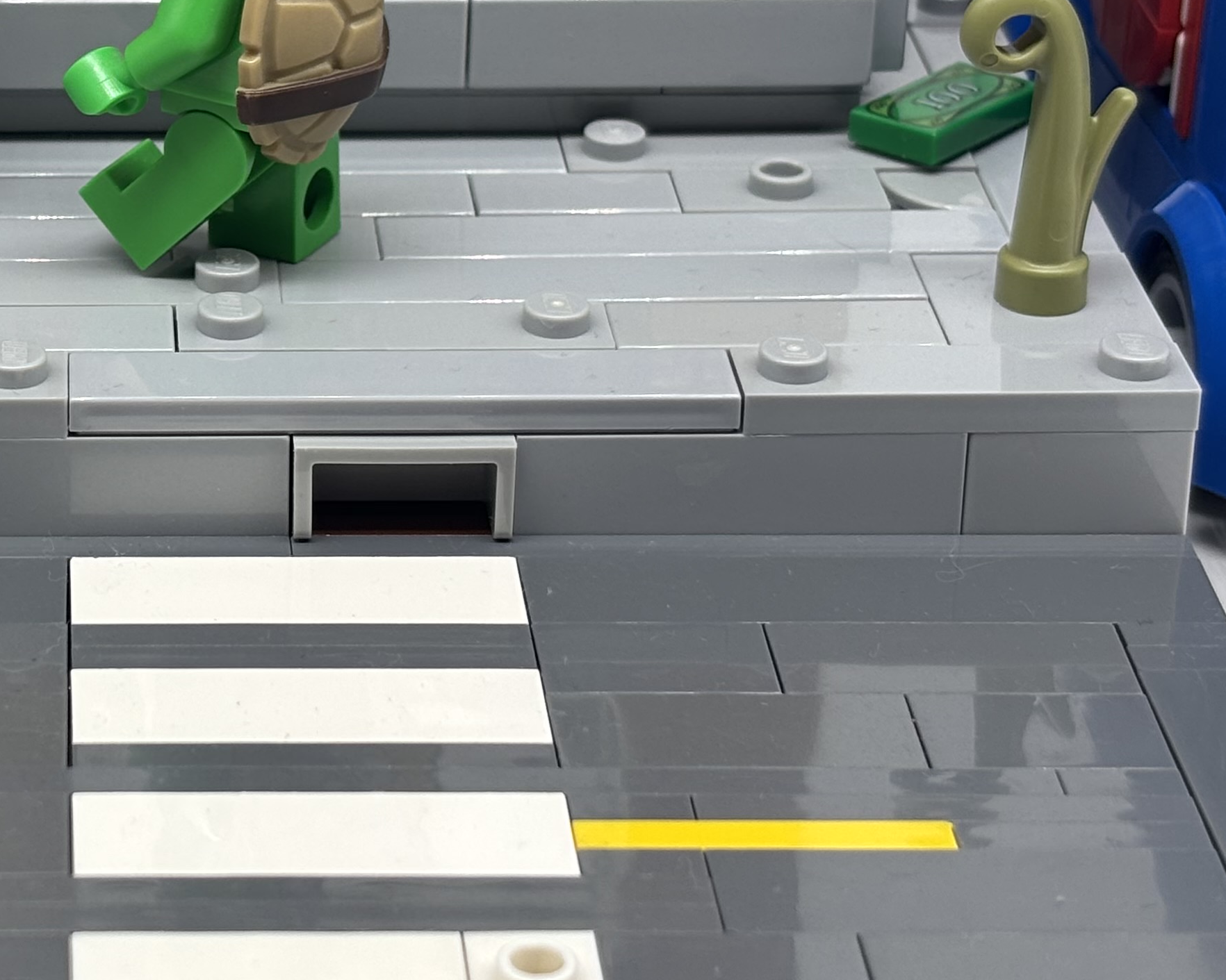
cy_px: 258
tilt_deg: -24.6
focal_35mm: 116
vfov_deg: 13.3
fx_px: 4209
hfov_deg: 16.2
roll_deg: +0.0
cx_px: -3
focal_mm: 5.96
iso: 32
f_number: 1.6
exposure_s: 1/195
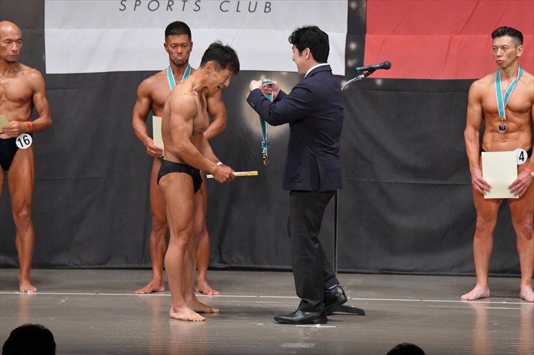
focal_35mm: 202
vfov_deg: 6.8
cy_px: 178
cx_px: 267
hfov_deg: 10.2
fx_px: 2995
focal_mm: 135
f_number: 5.6
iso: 5000
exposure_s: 1/400
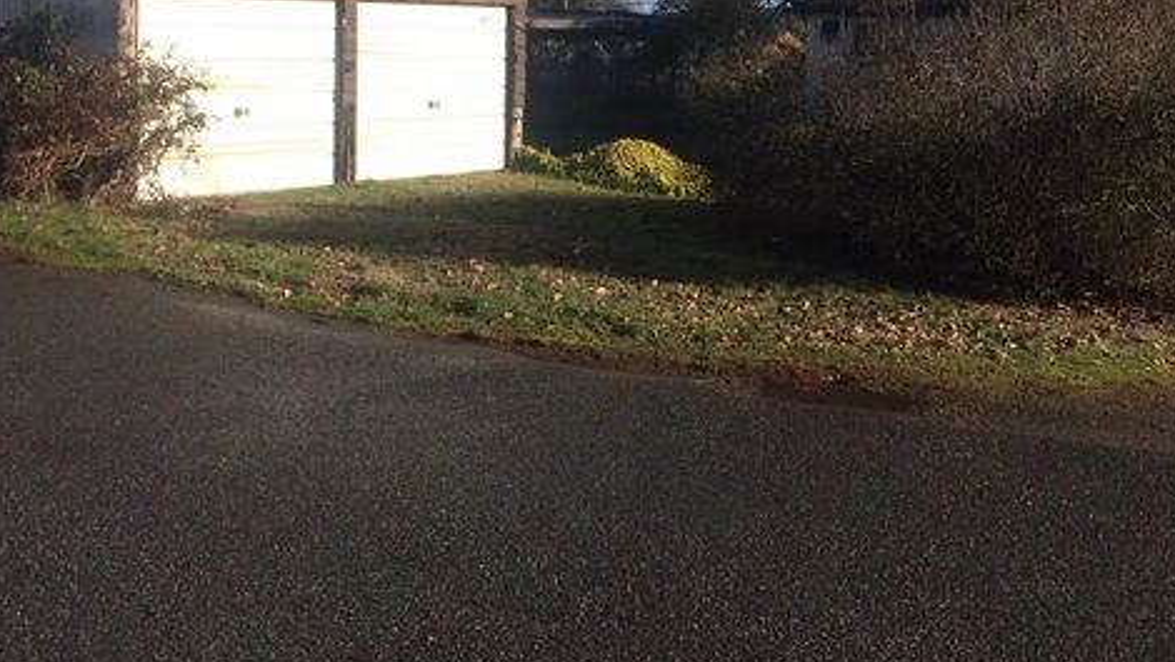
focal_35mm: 43
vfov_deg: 27.3
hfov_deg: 47.3
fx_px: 1340
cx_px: 632
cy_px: 155
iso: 32
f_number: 2.2
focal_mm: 4.15
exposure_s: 1/1709
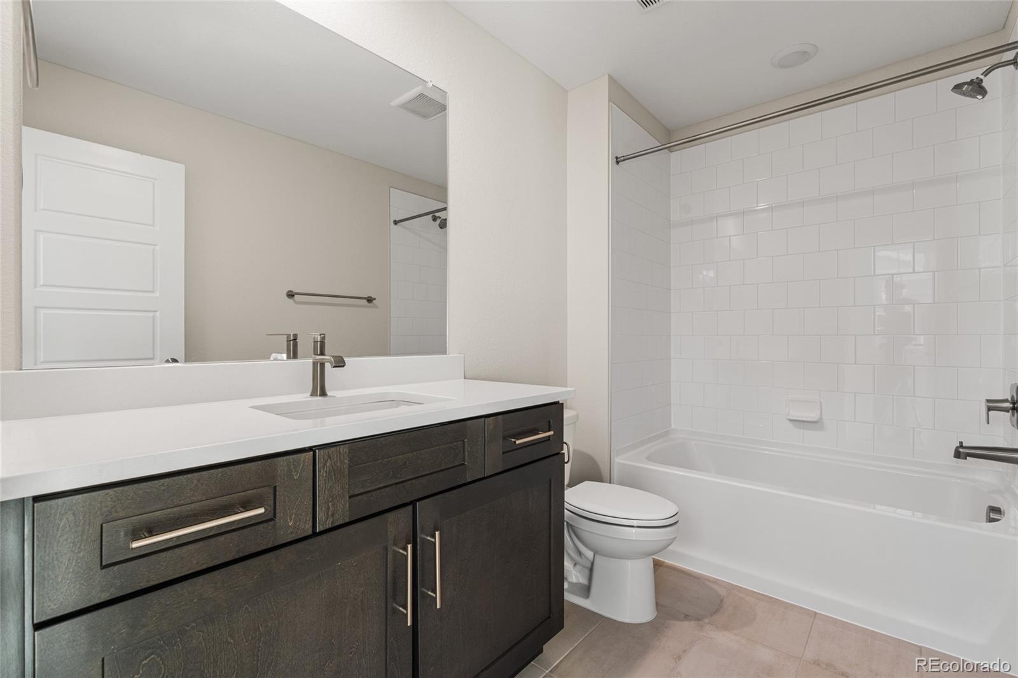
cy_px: 339
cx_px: 509
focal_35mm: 16
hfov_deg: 96.7
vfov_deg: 73.7
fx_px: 452
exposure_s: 1/4
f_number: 8
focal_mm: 16
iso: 100
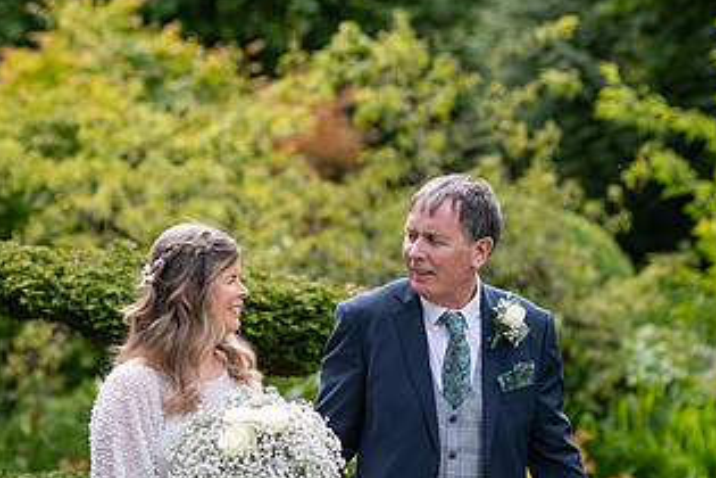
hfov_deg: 8.9
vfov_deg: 6.0
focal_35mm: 230
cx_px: 277
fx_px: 4574
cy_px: 415
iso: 200
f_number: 3.5
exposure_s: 1/500
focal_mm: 125
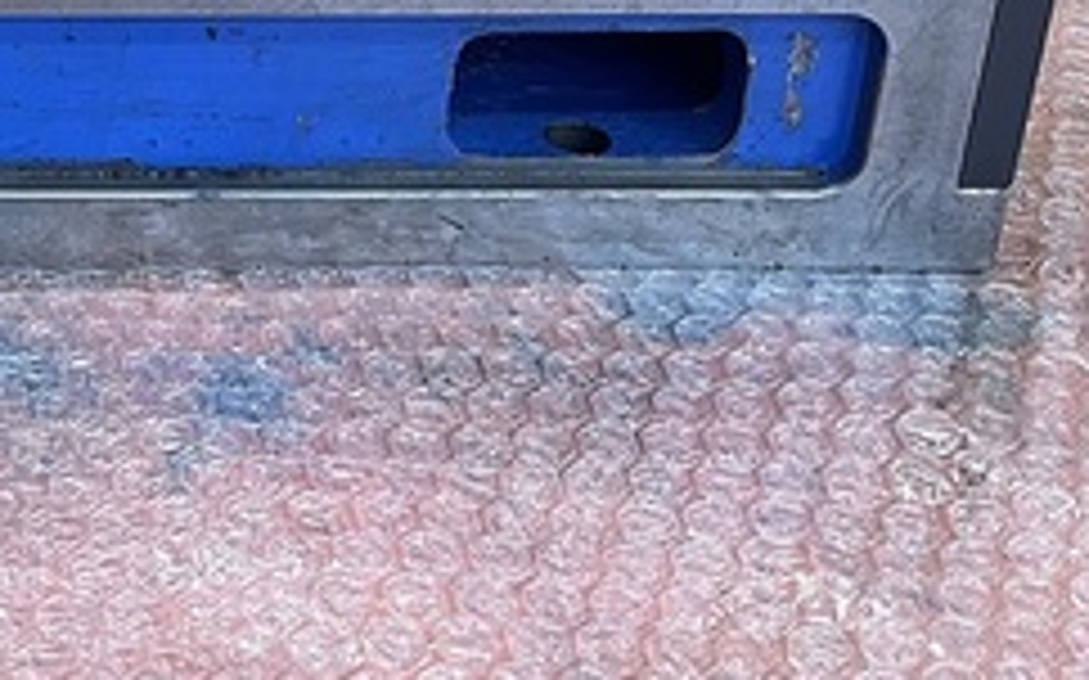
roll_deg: +2.1
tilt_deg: -22.1
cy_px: -320
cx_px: -243
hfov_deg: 25.2
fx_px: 2166
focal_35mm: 73
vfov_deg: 16.4
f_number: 1.6
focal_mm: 5.1
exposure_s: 1/60
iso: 160
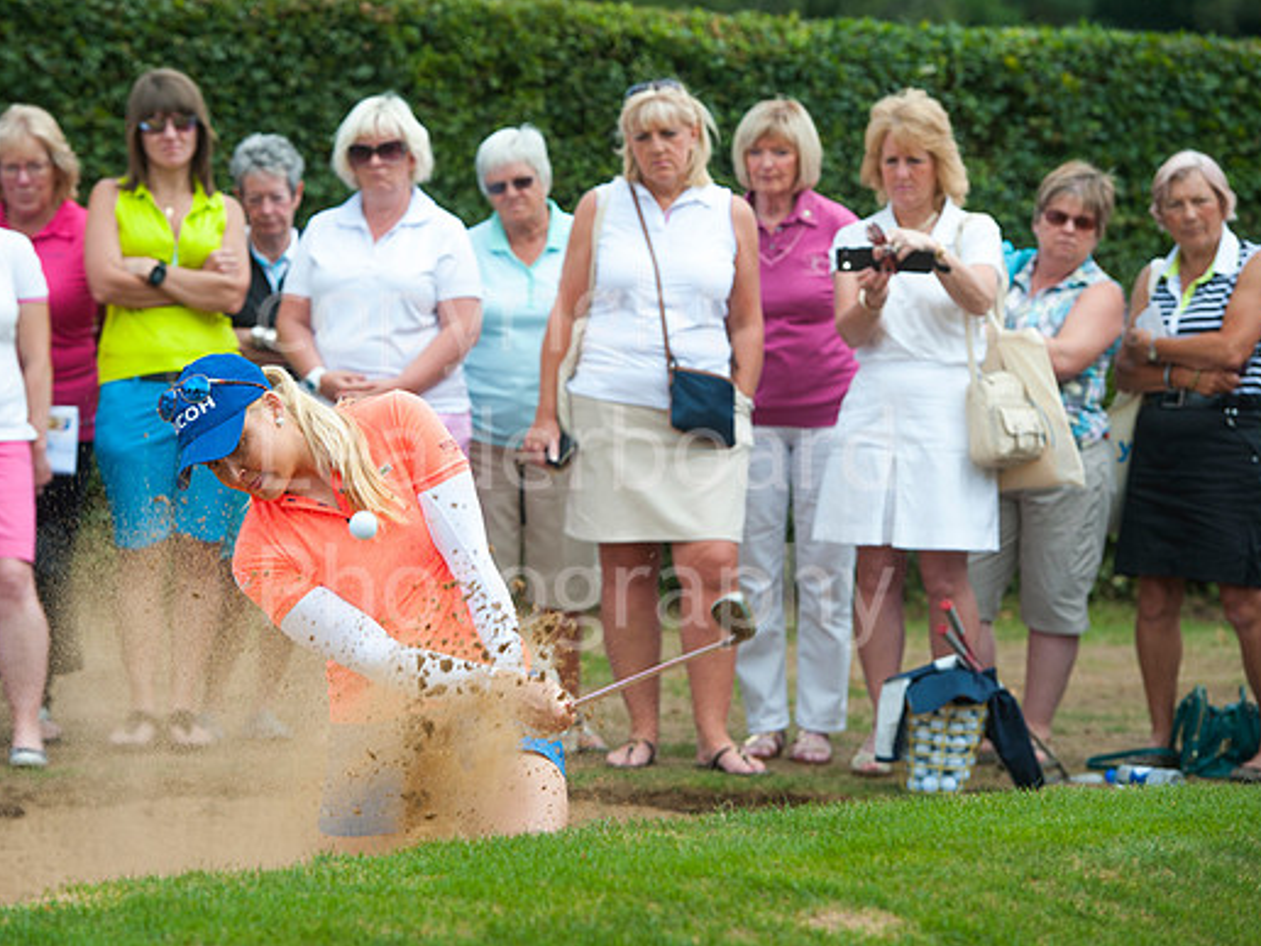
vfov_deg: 10.5
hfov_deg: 14.0
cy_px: 472
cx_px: 579
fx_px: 5136
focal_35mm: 141
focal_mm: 130
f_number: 5
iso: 320
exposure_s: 1/1000
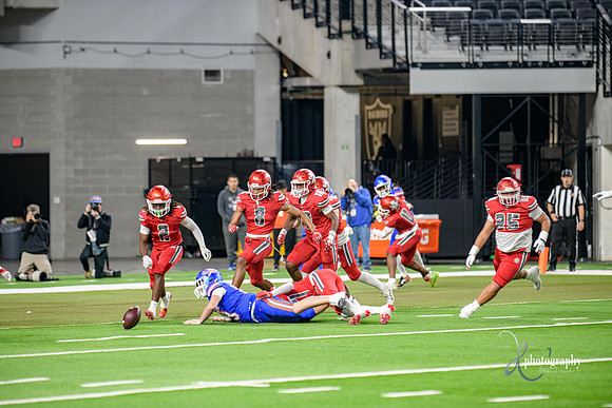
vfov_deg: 6.2
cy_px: 204
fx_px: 3741
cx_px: 306
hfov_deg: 9.4
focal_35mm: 220
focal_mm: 220
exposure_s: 1/400
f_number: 2.8
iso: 1000
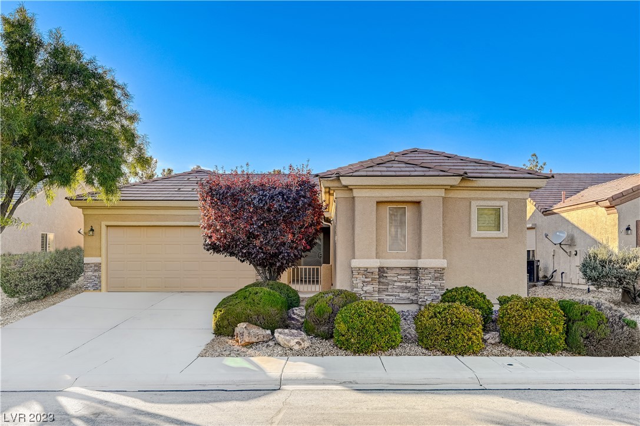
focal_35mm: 30
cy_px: 213
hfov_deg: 62.0
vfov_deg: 43.5
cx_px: 320
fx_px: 533
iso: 400
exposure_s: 1/160
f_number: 9
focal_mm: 30
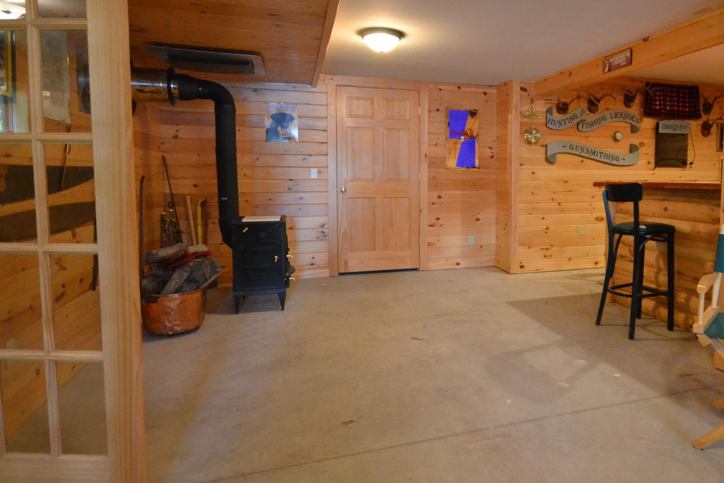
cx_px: 482
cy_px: 199
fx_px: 462
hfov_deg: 73.8
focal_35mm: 23
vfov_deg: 54.8
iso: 3200
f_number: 4
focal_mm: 10
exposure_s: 1/40
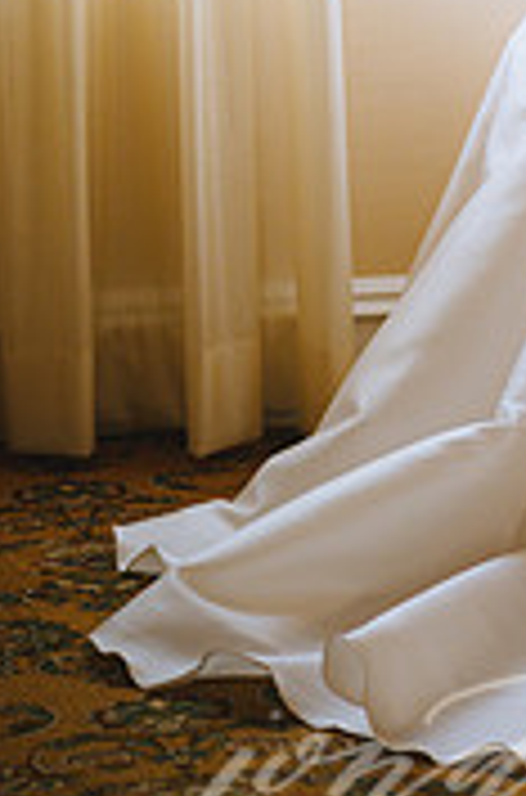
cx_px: 654
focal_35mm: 158
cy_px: -63
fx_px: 3483
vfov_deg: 12.8
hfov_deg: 8.5
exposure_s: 1/2000
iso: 400
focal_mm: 62
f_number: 2.8
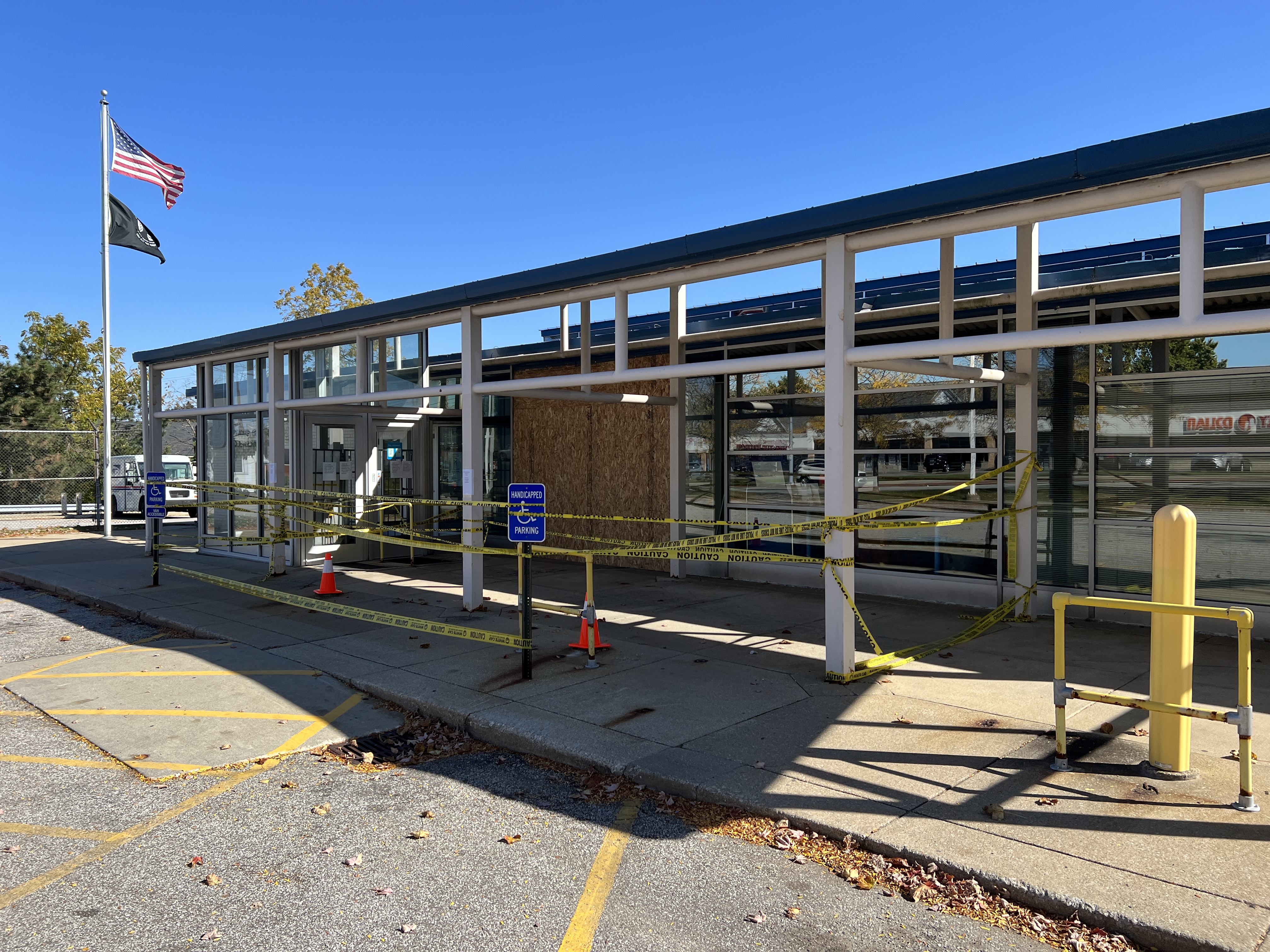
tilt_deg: -1.1
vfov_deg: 53.1
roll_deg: +1.4
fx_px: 954
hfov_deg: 67.3
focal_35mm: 26
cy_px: 476
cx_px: 635
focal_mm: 5.7
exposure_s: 1/2571
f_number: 1.5
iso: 50
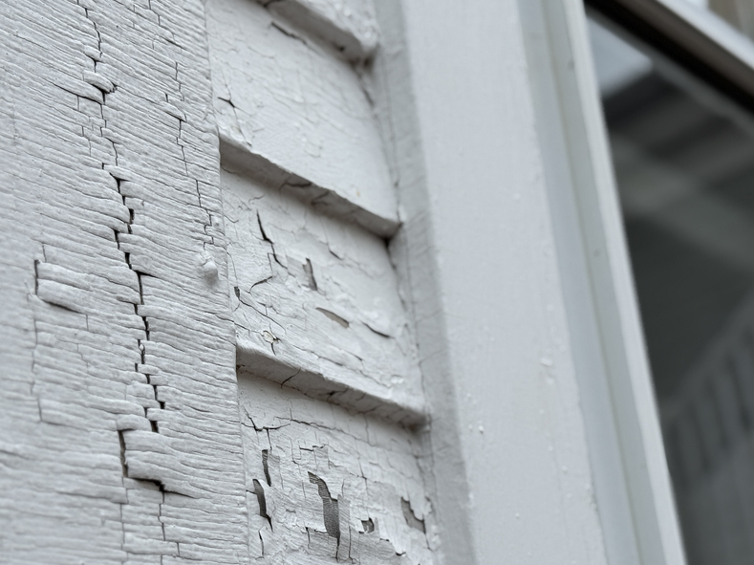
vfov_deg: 20.4
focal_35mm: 72
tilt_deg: +22.8
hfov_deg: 27.0
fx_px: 1568
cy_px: 371
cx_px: 376
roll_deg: +6.5
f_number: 1.78
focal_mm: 6.76
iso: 64
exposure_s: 1/1203
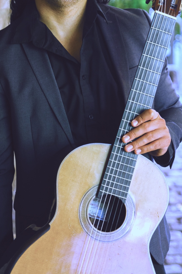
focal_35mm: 88
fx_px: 668
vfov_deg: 23.0
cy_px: 84
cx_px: 73
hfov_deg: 15.5
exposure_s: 1/80
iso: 1600
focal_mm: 56
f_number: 2.8
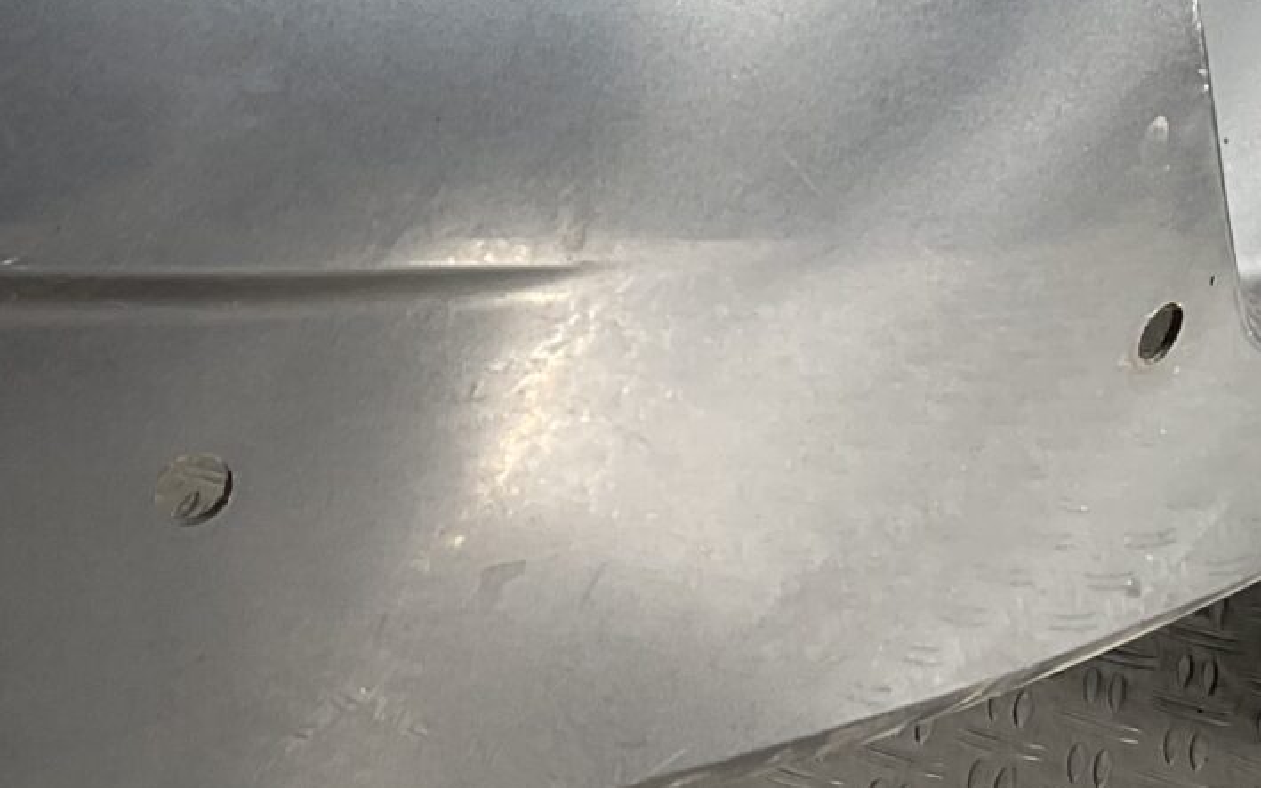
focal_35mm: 111
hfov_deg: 18.4
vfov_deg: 11.7
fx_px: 3814
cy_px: 130
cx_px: 71
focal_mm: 3
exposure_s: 1/524
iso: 16
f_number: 1.8
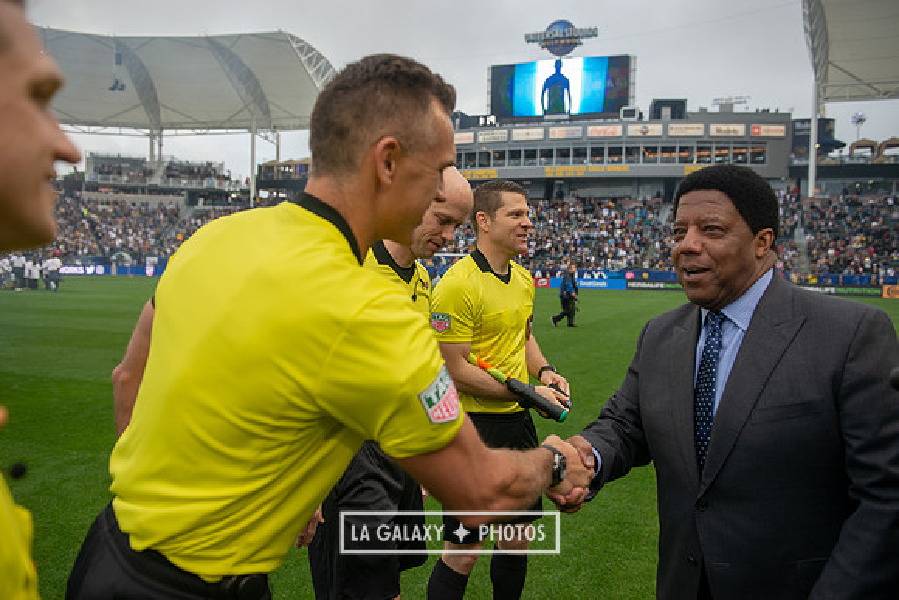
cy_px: 300
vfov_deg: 42.3
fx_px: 774
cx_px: 450
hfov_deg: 60.3
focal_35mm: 31
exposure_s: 1/640
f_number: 3.5
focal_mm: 31
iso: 500
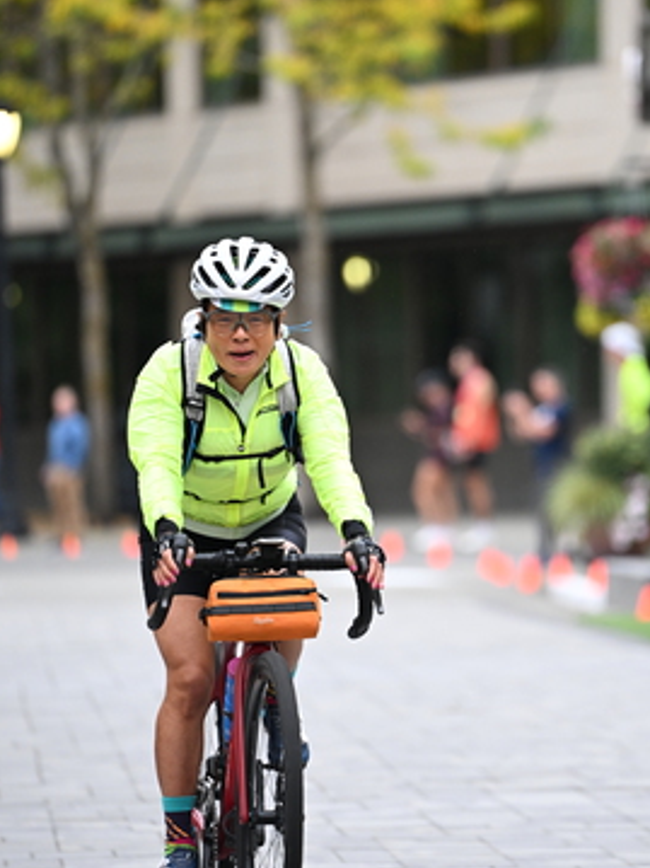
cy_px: 406
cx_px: 412
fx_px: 7390
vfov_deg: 6.7
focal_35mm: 295
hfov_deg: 5.0
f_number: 2.8
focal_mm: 200
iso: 1600
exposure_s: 1/800
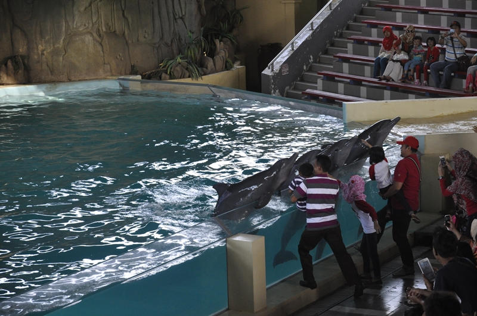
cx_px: 238
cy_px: 158
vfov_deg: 13.0
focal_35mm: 105
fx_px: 1389
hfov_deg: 19.5
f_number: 4.5
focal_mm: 70
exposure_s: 1/400
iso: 1600
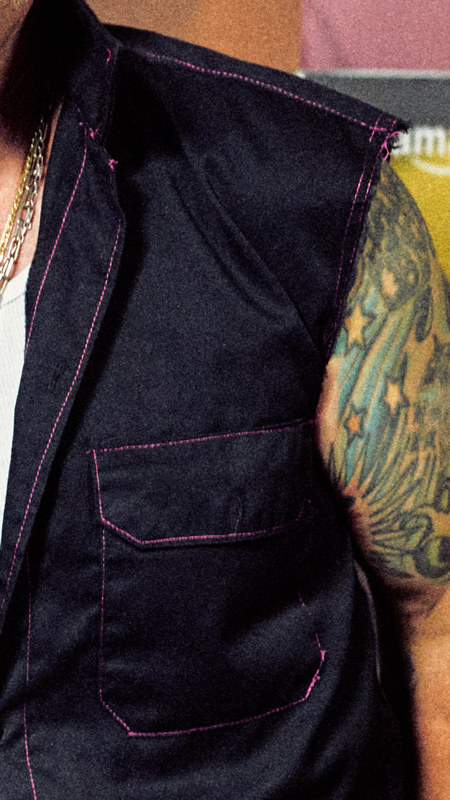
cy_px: 573
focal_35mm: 134
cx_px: -606
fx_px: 2841
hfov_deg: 8.3
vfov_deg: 16.0
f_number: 2
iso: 3200
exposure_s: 1/125
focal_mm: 28
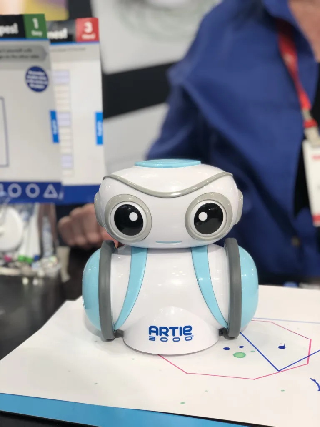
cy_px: 214
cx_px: 160
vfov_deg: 33.8
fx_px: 703
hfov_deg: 25.7
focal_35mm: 57
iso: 25
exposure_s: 1/40
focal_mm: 6.6
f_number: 2.8
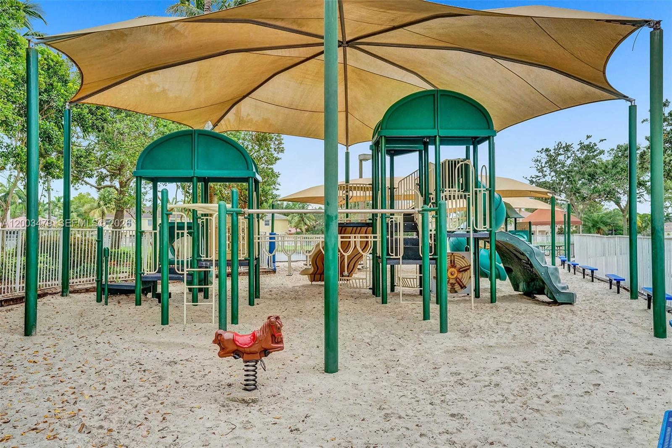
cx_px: 336
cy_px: 224
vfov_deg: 44.9
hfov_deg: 63.7
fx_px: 541
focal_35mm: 29
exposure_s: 1/500
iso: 1250
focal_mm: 29
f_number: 16
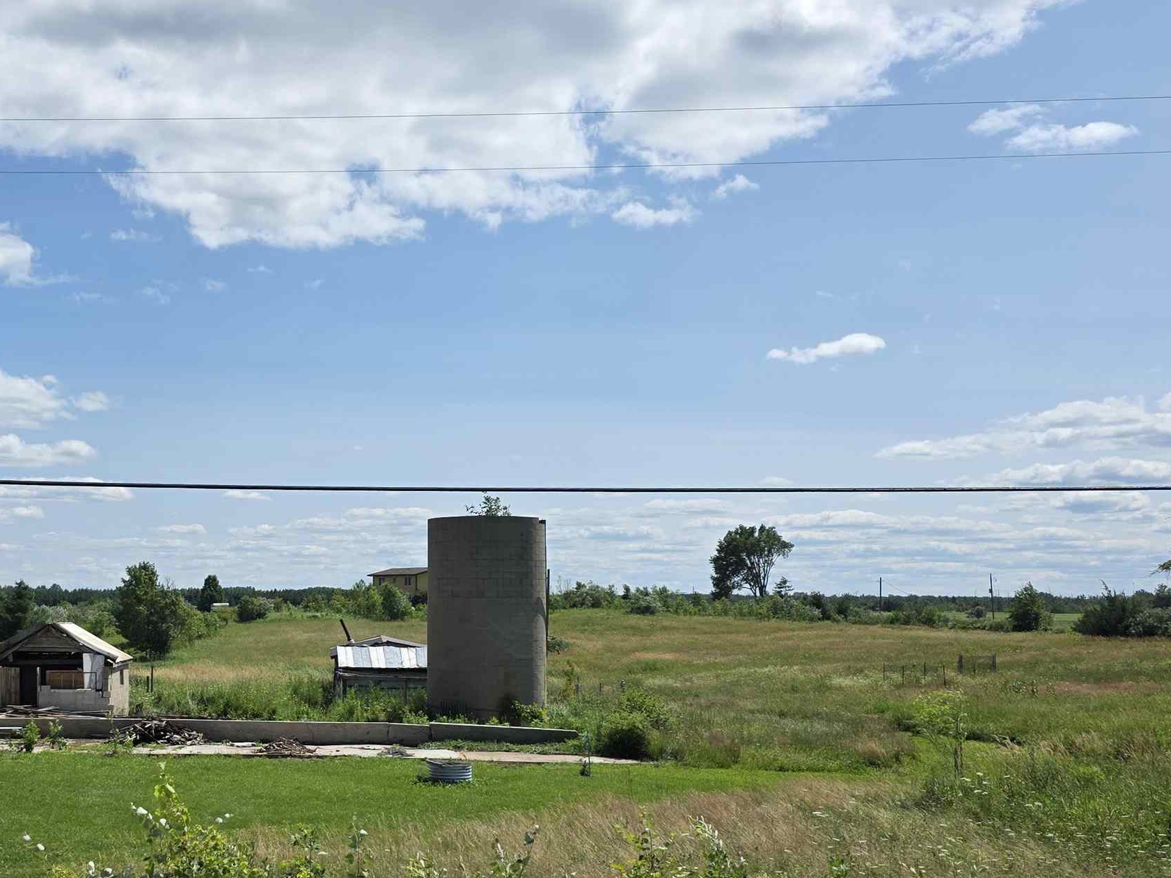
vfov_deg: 34.1
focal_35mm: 42
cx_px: 265
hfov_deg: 43.1
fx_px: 1421
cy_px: 584
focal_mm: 6.3
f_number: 1.7
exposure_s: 1/7944
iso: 64
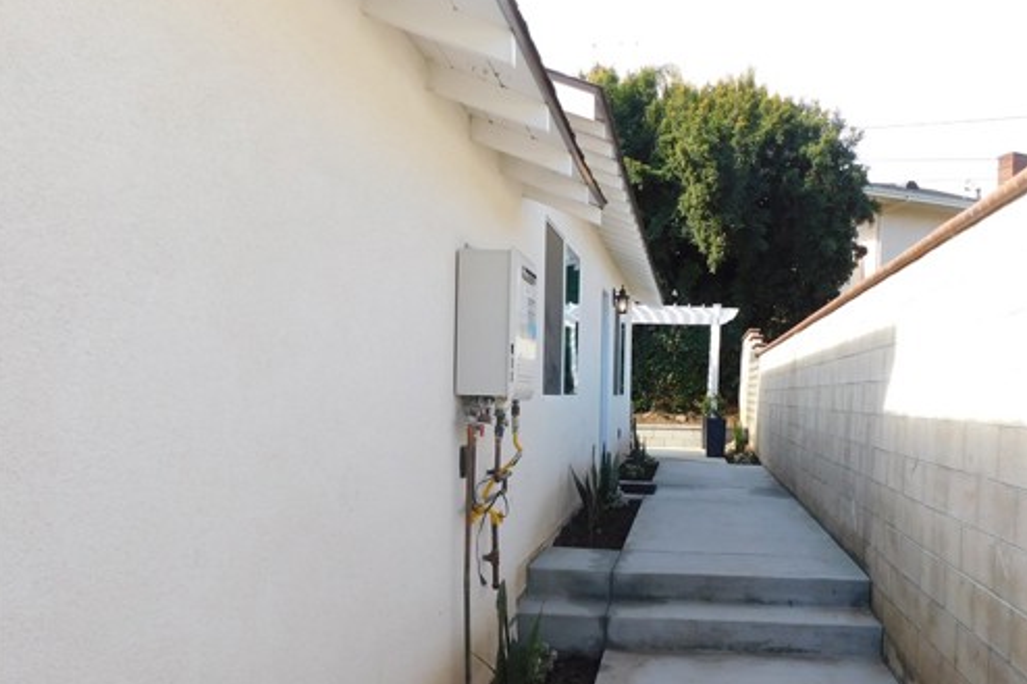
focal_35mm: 31
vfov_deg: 41.8
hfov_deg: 59.4
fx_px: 884
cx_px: 655
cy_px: 451
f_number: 3
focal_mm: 4
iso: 125
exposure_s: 1/400
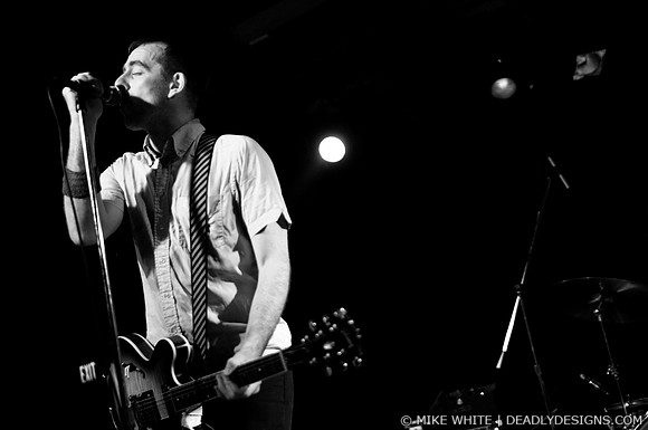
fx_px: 809
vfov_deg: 29.8
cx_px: 324
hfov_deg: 43.7
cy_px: 215
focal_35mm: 45
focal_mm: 30
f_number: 1.4
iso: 1000
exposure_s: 1/80
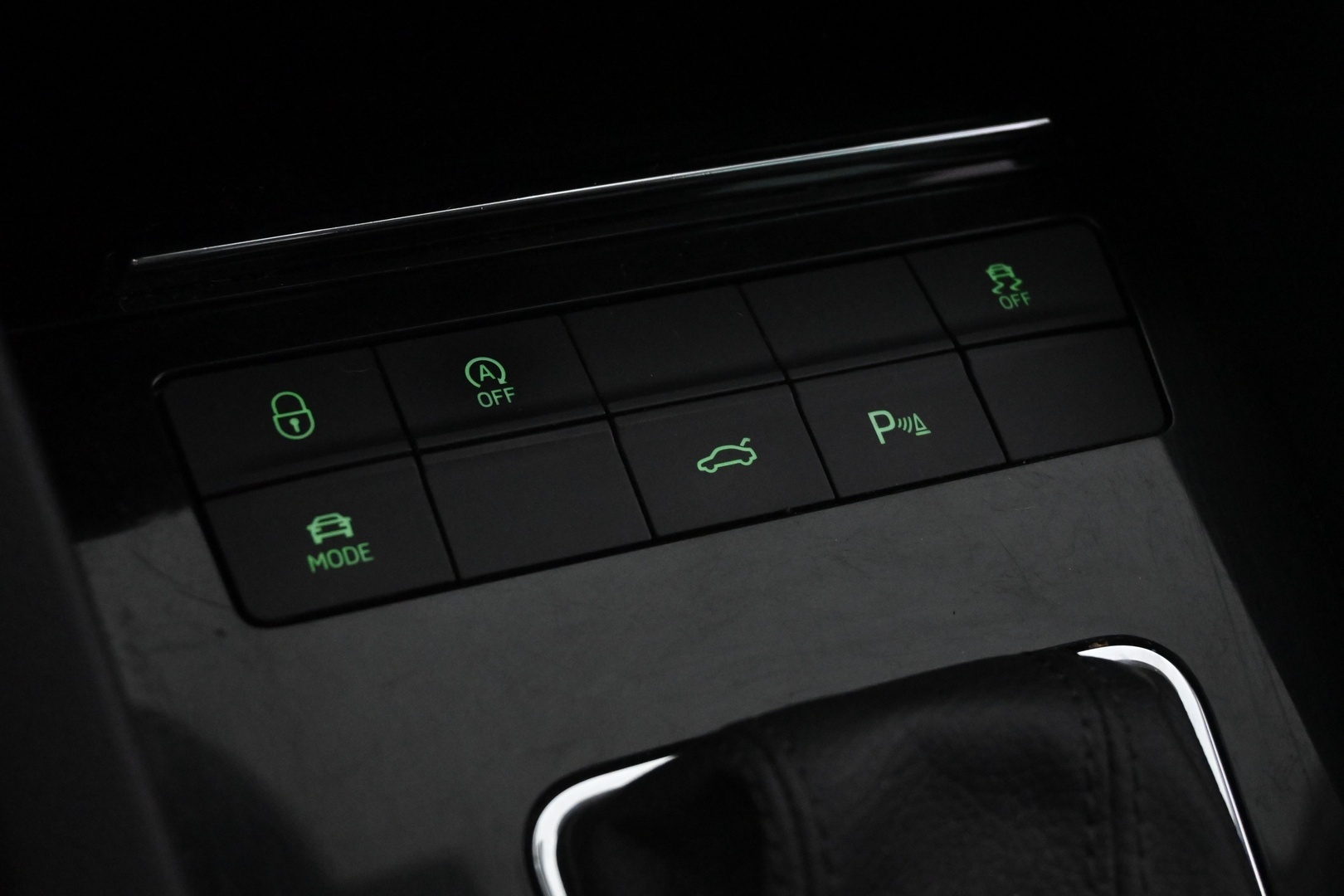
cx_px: 672
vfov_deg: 23.8
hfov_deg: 35.1
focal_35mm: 57
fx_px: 2128
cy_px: 448
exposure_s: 1/60
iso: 6400
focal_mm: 38
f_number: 5.6
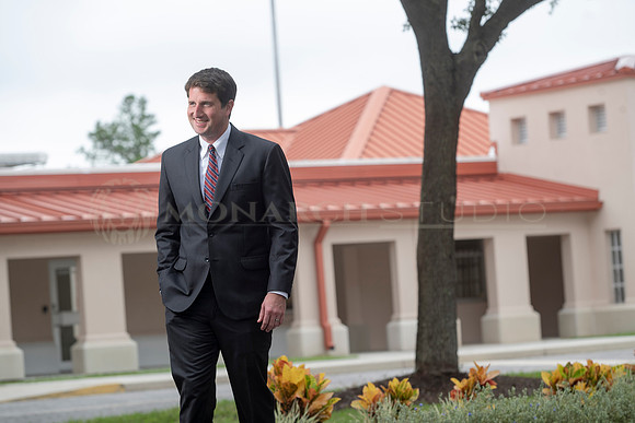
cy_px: 212
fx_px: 2470
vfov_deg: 9.8
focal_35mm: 140
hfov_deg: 14.7
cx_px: 318
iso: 250
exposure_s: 1/200
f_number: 6.3
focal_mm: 140
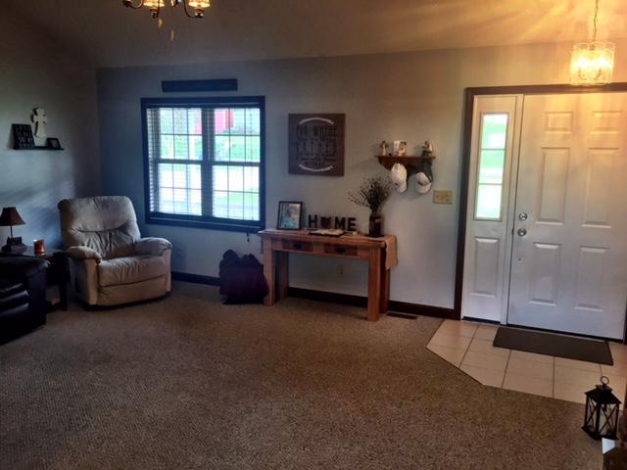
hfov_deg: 61.7
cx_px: 314
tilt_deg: -9.8
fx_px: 525
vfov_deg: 48.2
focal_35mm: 29
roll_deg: -0.7
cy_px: 235
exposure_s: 1/30
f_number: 2.2
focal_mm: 4.15
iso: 100
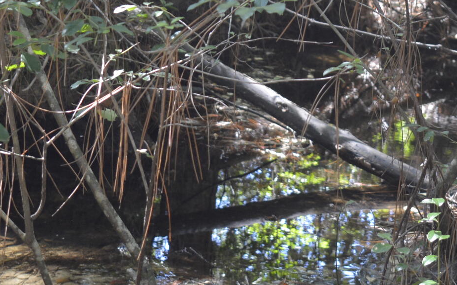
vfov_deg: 8.7
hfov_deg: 14.0
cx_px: 179
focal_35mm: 149
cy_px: -41
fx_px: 1856
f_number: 4.2
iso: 450
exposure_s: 1/60
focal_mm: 30
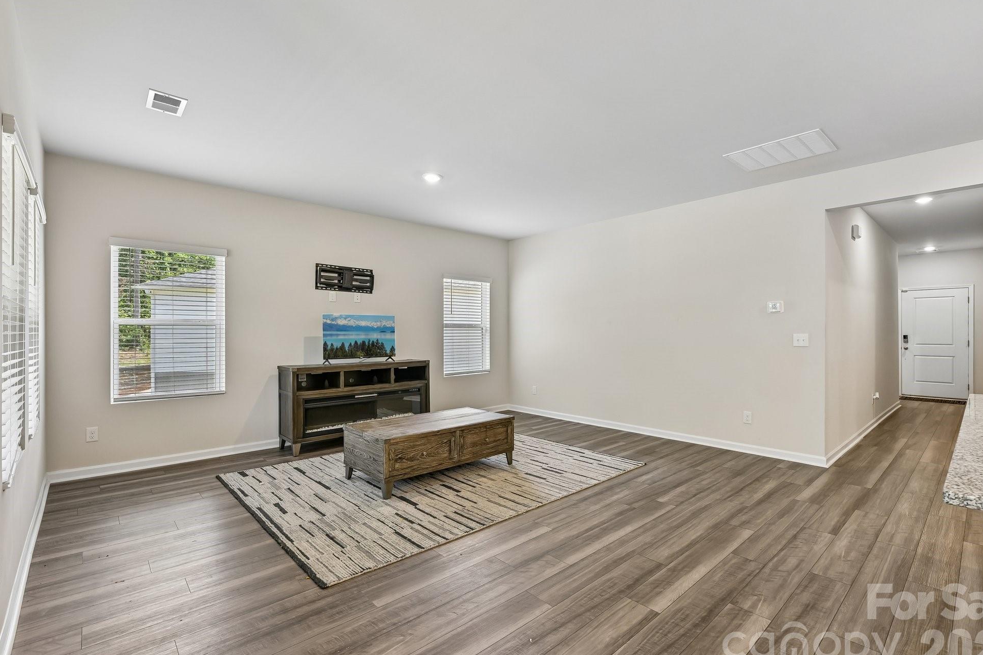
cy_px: 335
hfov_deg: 94.8
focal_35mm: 17
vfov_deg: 71.9
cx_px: 506
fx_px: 451
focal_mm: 15.5
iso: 360
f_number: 8
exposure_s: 1/15
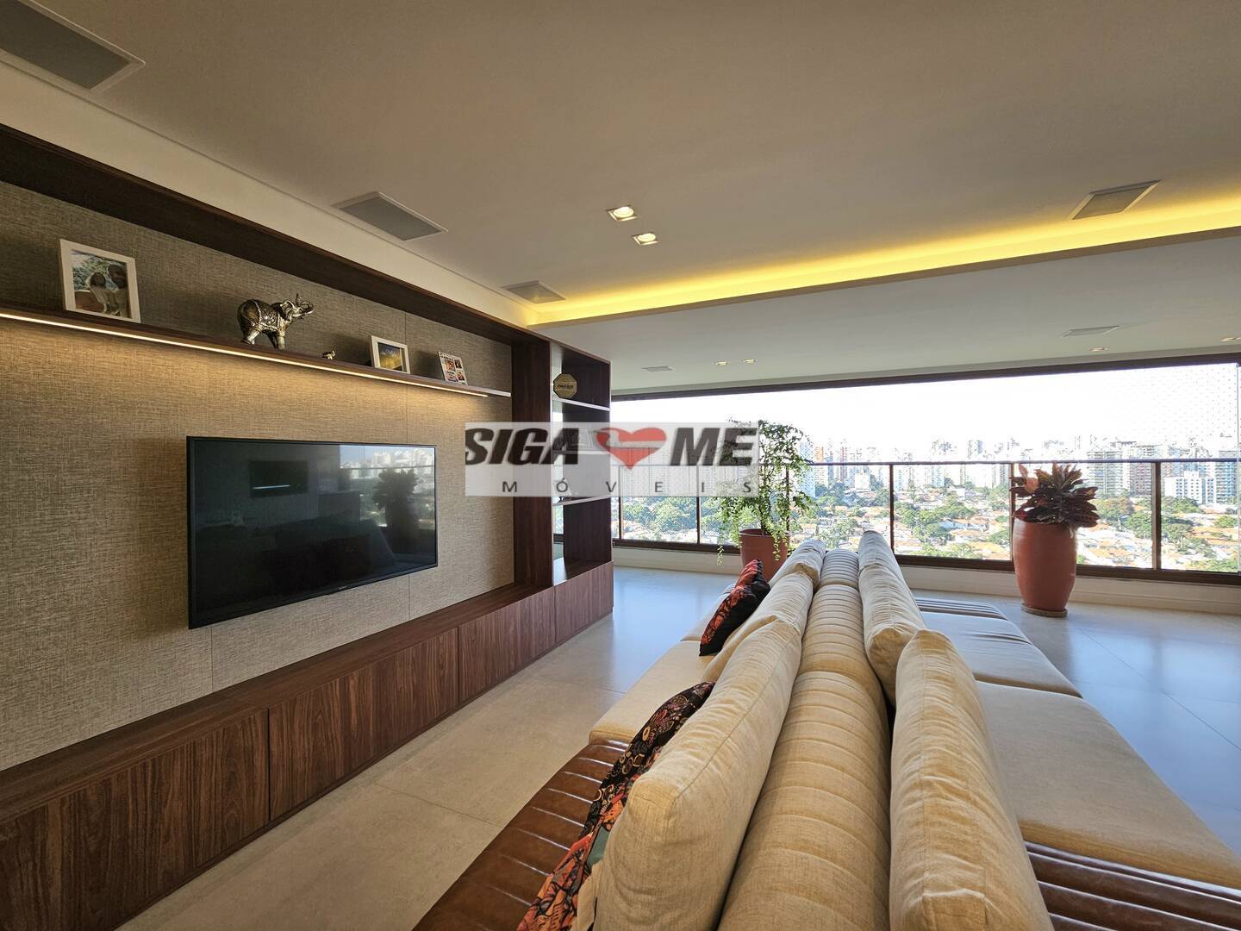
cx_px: 620
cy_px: 466
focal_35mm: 13
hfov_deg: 106.2
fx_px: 466
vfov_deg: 89.9
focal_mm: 2.2
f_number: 2.2
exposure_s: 1/167
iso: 50
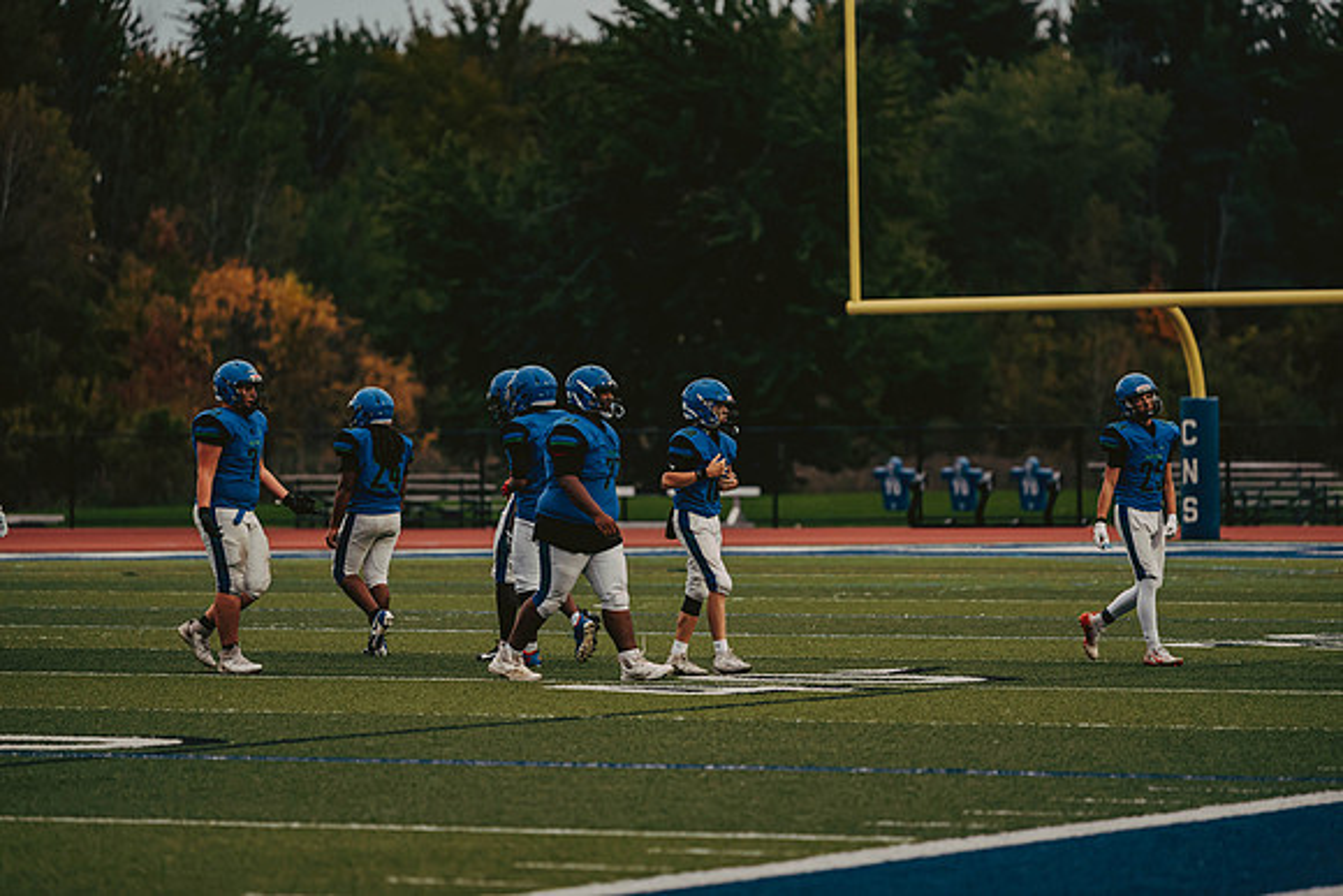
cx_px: 672
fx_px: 7463
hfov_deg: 10.3
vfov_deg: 6.9
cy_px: 448
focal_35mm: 200
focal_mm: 200
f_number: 3.2
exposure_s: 1/640
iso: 800
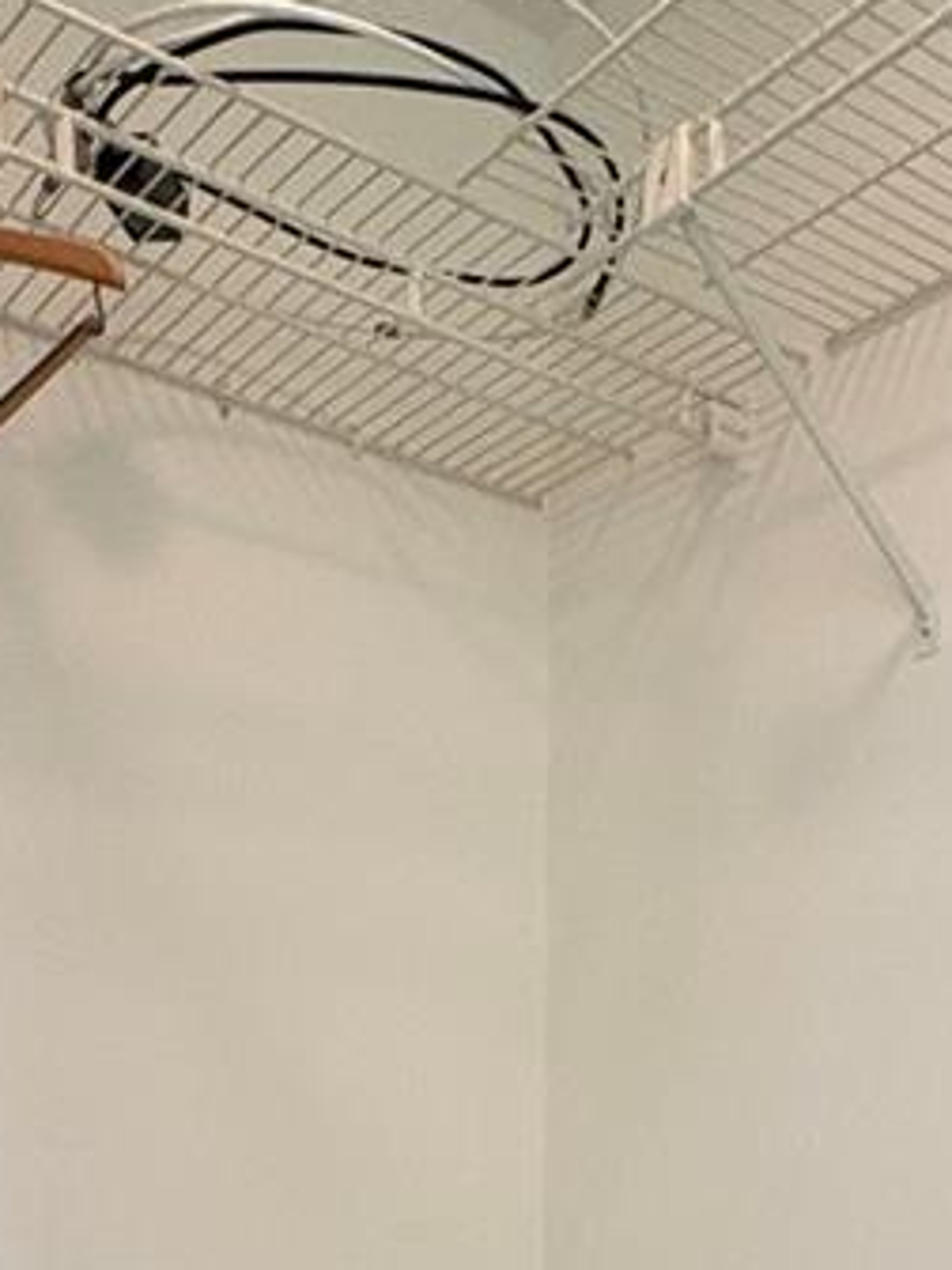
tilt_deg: -6.3
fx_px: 1833
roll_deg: -0.8
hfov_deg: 29.0
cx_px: 586
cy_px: 1519
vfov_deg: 31.9
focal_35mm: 50
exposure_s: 1/60
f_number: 2.2
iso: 400
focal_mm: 2.22
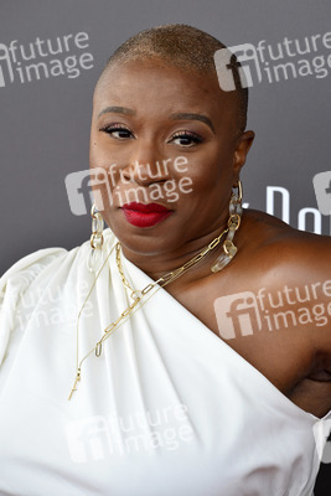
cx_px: 166
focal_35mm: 180
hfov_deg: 7.6
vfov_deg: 11.4
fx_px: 2480
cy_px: 248
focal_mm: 180
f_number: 6.3
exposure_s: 1/250
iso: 500
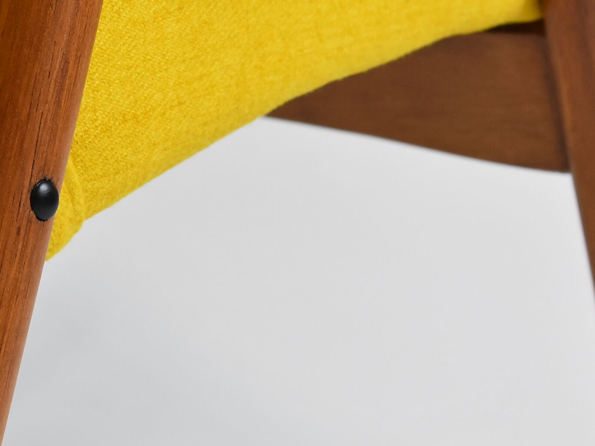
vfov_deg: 8.6
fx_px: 2974
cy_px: 137
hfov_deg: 11.3
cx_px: 39
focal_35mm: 173
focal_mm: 55
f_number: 5.6
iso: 1100
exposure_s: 1/125
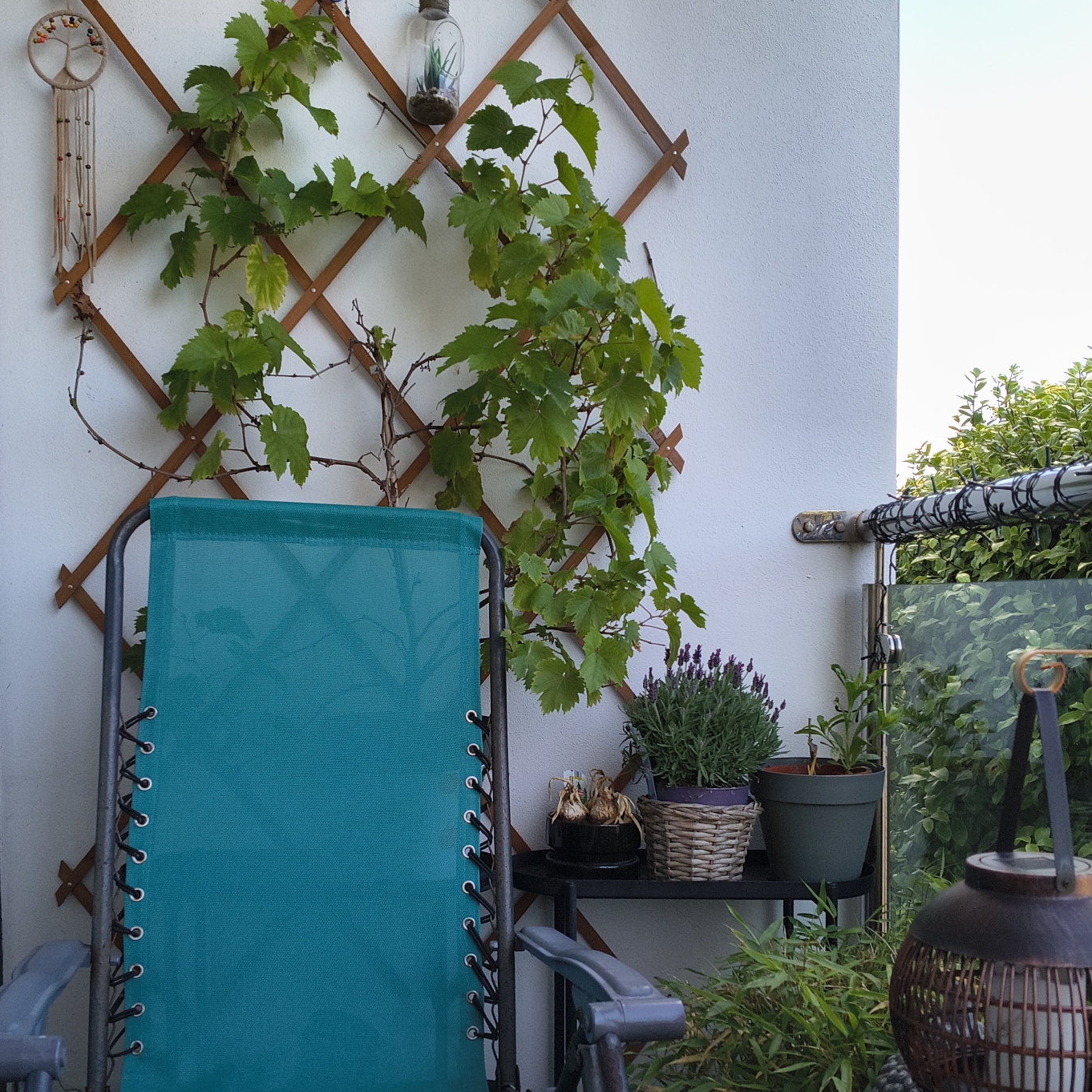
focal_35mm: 36
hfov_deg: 46.0
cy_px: 629
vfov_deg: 45.9
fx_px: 1285
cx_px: 530
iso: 101
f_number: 1.8
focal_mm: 4.81
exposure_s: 1/317
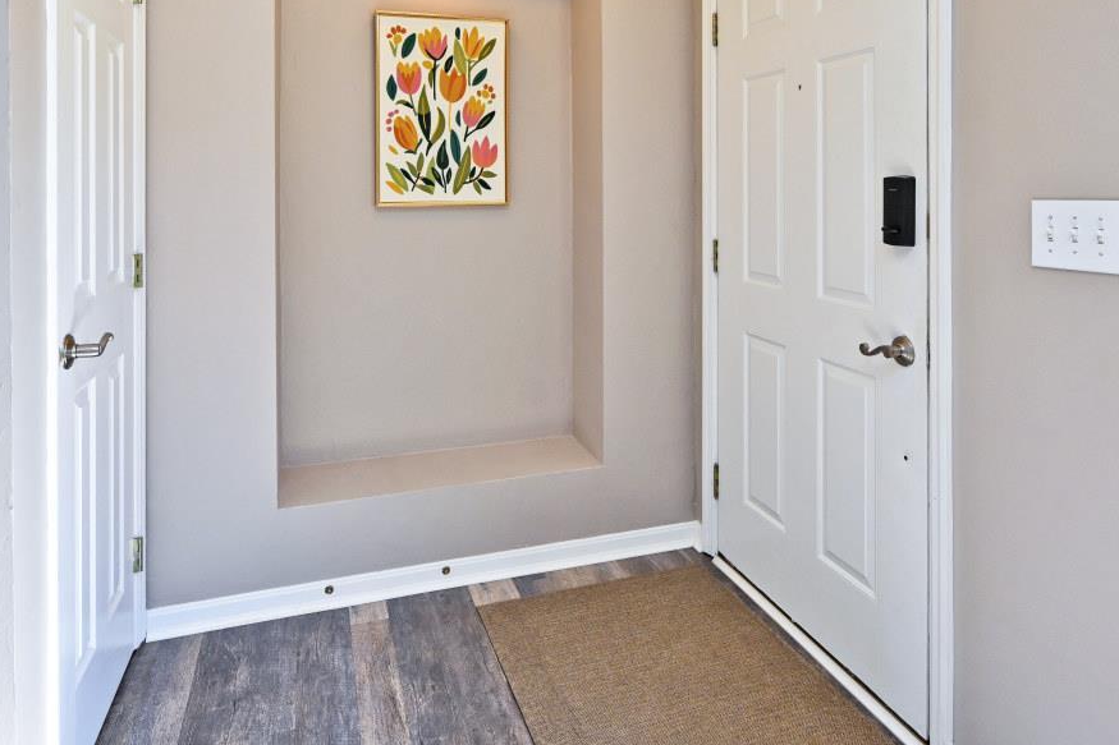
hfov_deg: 73.8
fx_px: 746
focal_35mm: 24
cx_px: 564
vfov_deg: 50.7
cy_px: 178
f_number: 5
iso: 200
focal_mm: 14
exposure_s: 1/100
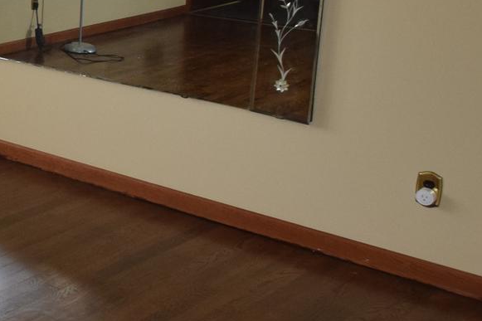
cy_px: -53
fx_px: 920
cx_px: -294
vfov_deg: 18.8
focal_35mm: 69
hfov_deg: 22.4
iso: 800
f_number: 5.6
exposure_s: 1/125
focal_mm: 13
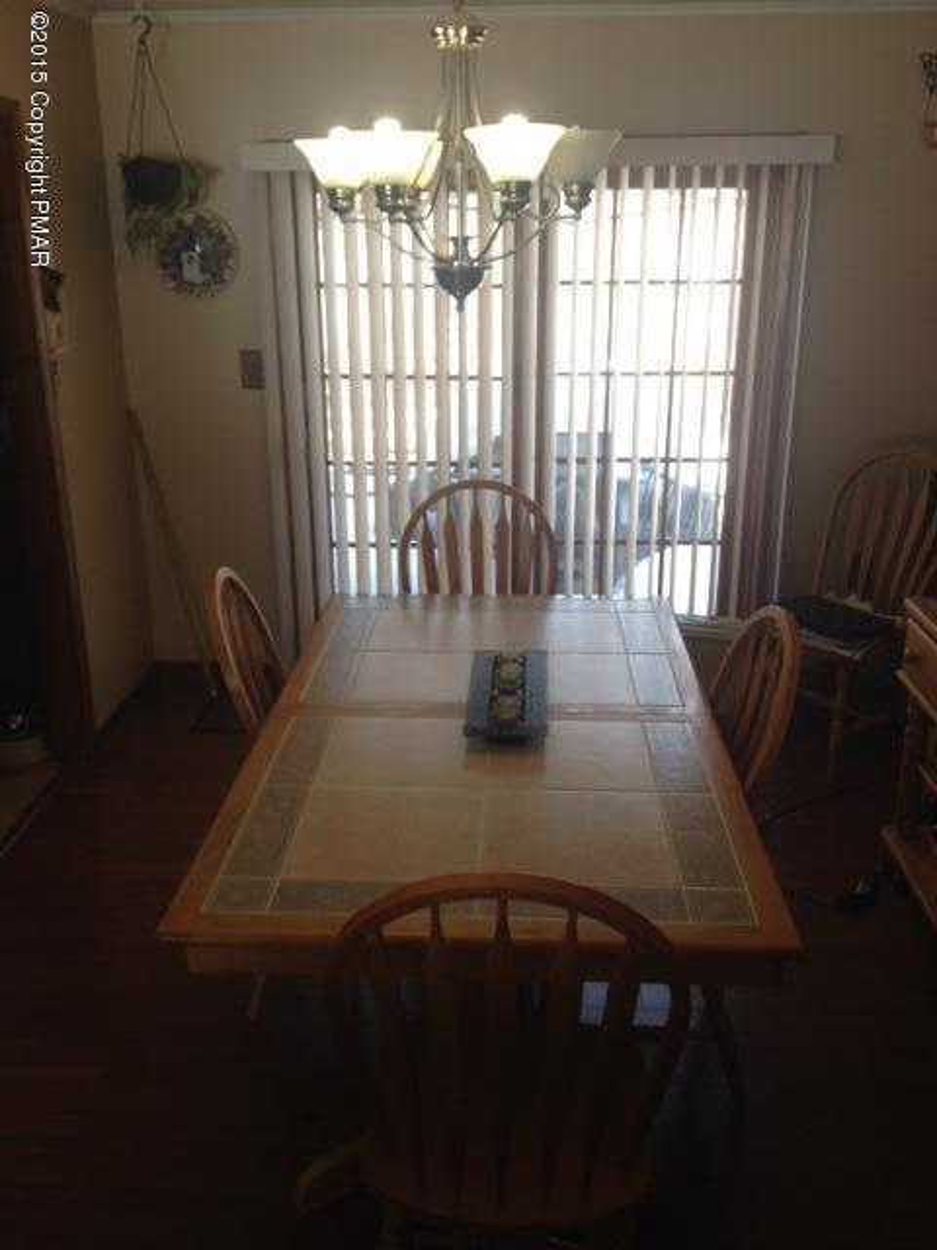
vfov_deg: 52.6
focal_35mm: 35
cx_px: 468
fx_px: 1263
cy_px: 625
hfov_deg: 40.7
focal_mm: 4.28
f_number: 2.4
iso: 50
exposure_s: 1/60
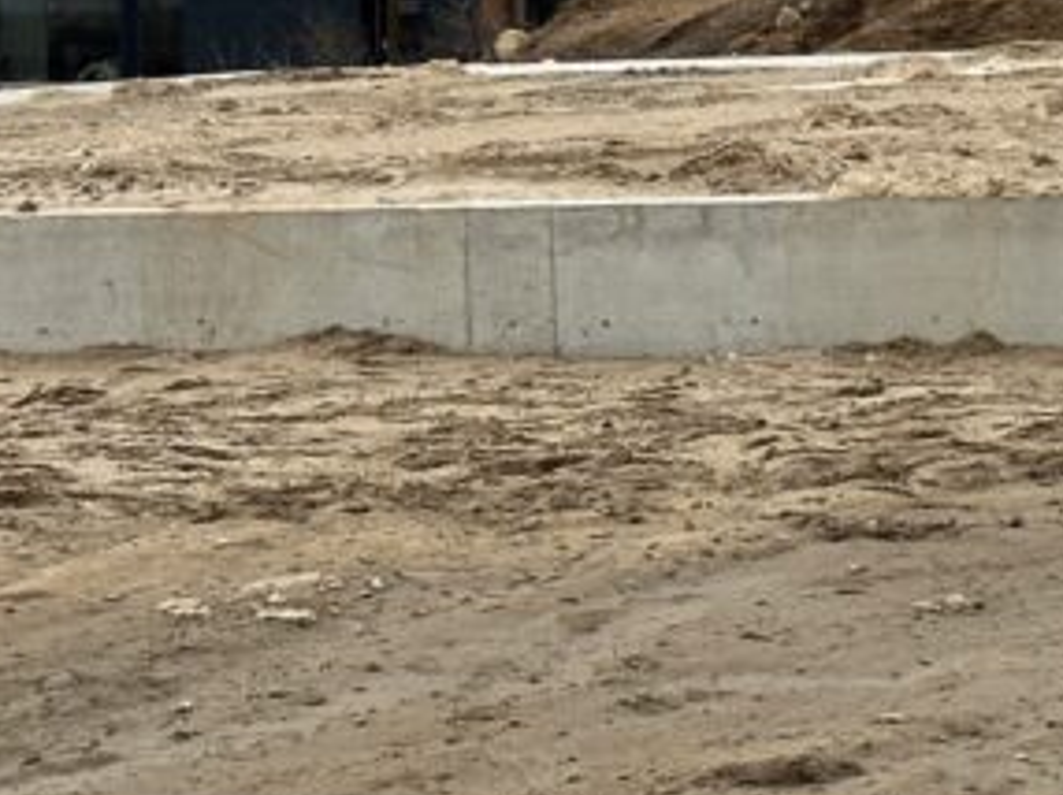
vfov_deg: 8.4
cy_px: -516
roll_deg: +1.5
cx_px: 1148
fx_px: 5277
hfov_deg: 11.3
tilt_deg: +3.7
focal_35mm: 172
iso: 64
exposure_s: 1/2304
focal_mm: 6.86
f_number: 1.78
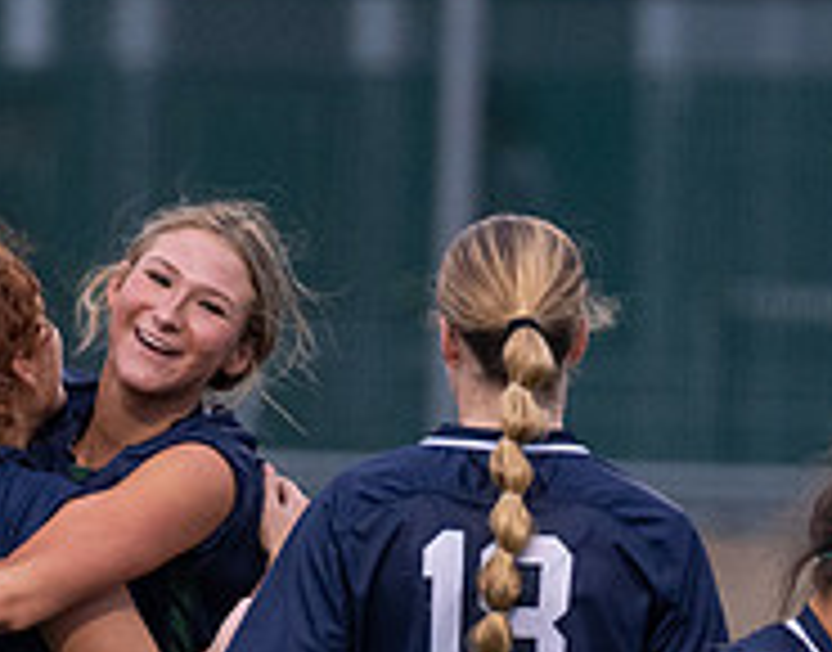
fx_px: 31247
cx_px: 126
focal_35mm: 1279
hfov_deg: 1.5
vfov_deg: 1.2
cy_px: 855
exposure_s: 1/1000
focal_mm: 280
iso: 2000
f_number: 4
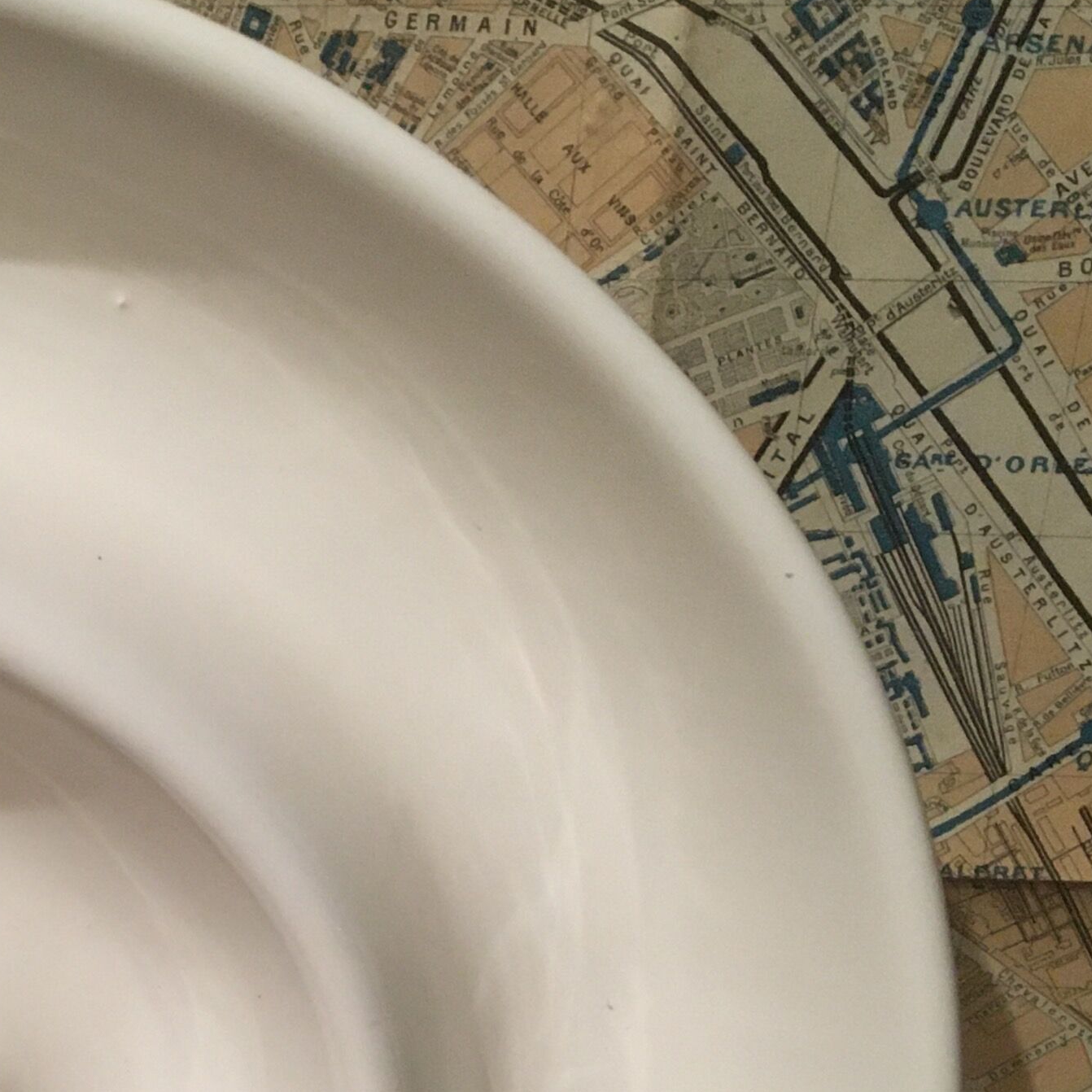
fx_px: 2748
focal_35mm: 77
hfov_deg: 21.0
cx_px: -207
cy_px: 1029
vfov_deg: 21.8
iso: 200
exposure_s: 1/33
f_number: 2.2
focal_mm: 4.15
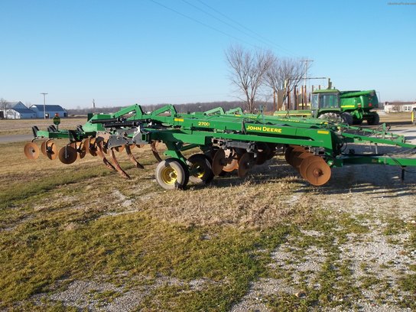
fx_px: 397
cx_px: 208
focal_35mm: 33
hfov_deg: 55.4
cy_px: 156
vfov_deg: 42.9
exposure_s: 1/100
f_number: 8
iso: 64
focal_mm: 5.9
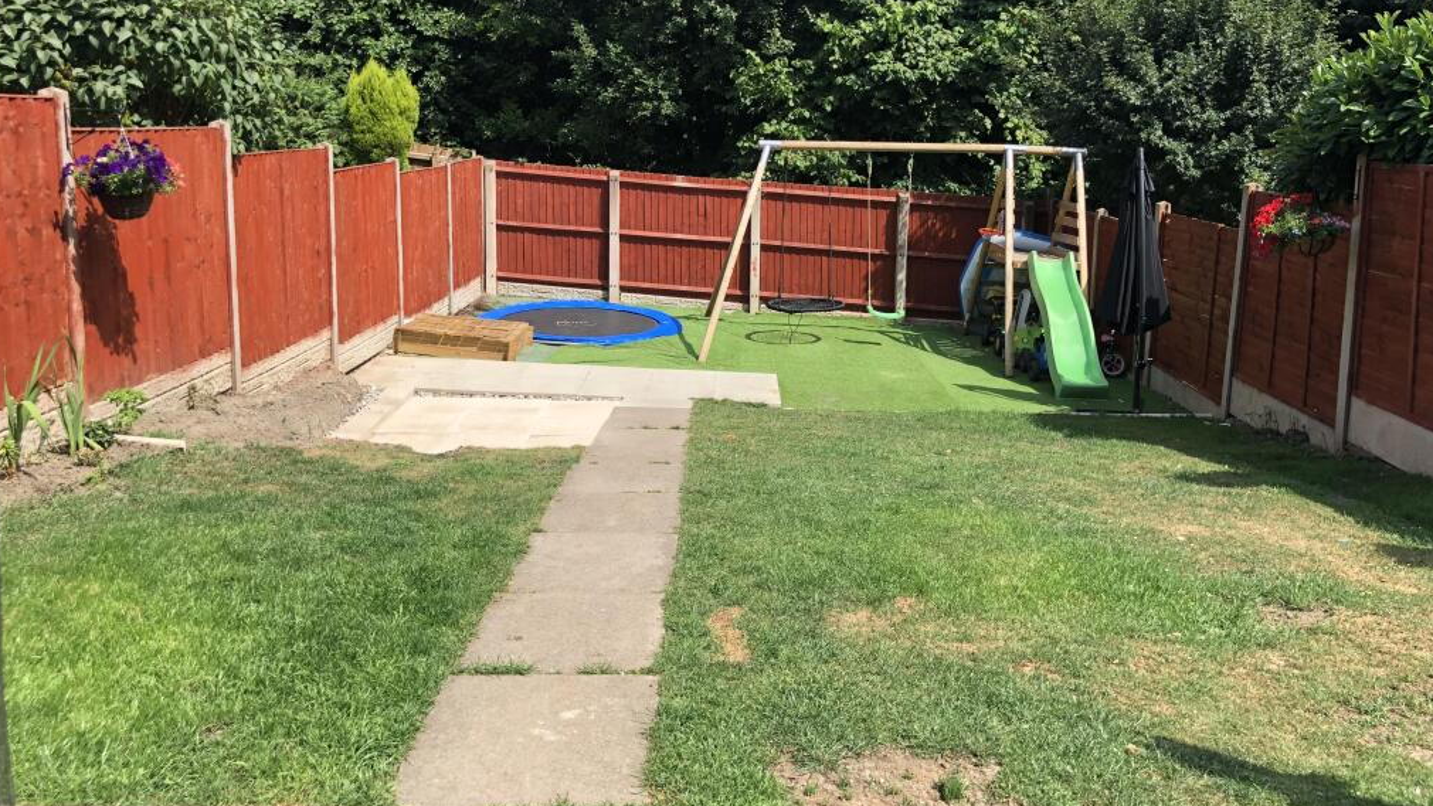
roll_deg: -0.9
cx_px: 710
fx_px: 1216
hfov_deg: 61.0
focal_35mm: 32
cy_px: 290
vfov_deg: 36.4
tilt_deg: -10.4
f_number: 1.8
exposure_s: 1/695
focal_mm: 3.99
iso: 20
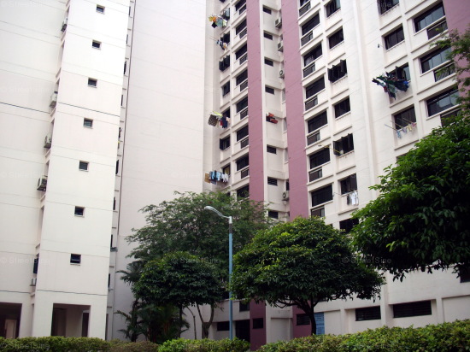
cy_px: 176
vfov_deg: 38.6
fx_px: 502
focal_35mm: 37
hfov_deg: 50.2
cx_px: 235
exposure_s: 1/320
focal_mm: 6.2
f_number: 2.8
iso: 80
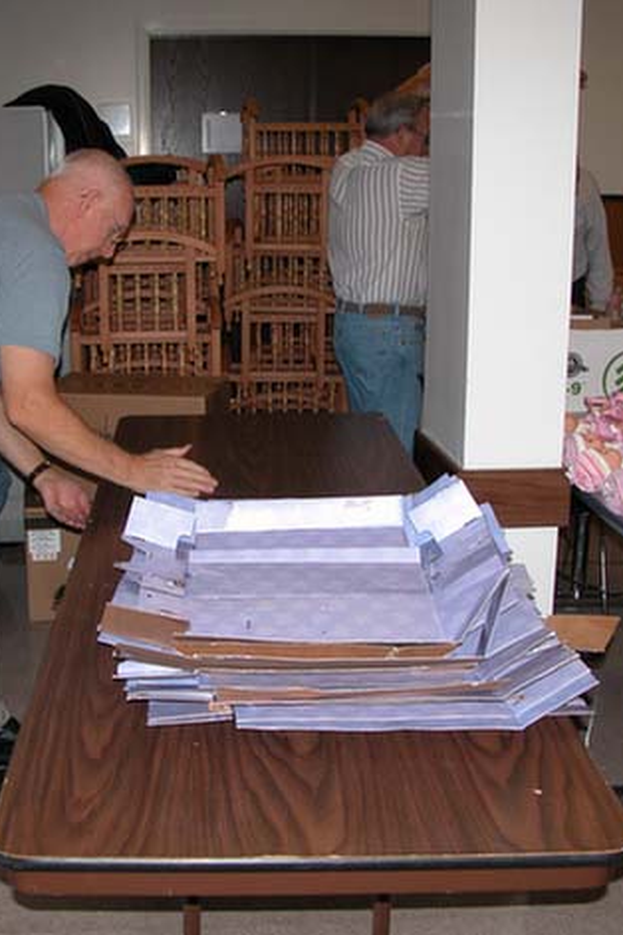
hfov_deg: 28.0
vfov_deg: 41.1
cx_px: 240
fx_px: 1246
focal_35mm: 48
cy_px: 472
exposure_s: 1/60
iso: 100
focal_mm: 8.9
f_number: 2.8
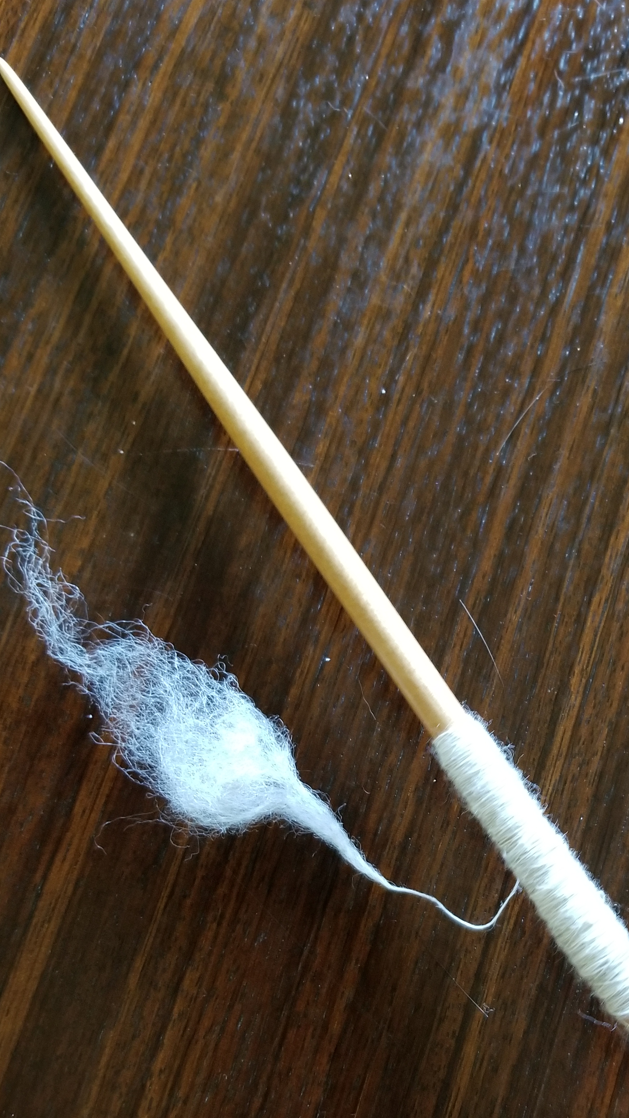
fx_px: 1097
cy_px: 723
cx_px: 493
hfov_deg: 31.3
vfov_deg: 53.2
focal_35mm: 37
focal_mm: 4.25
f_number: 1.7
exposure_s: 1/13
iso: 250
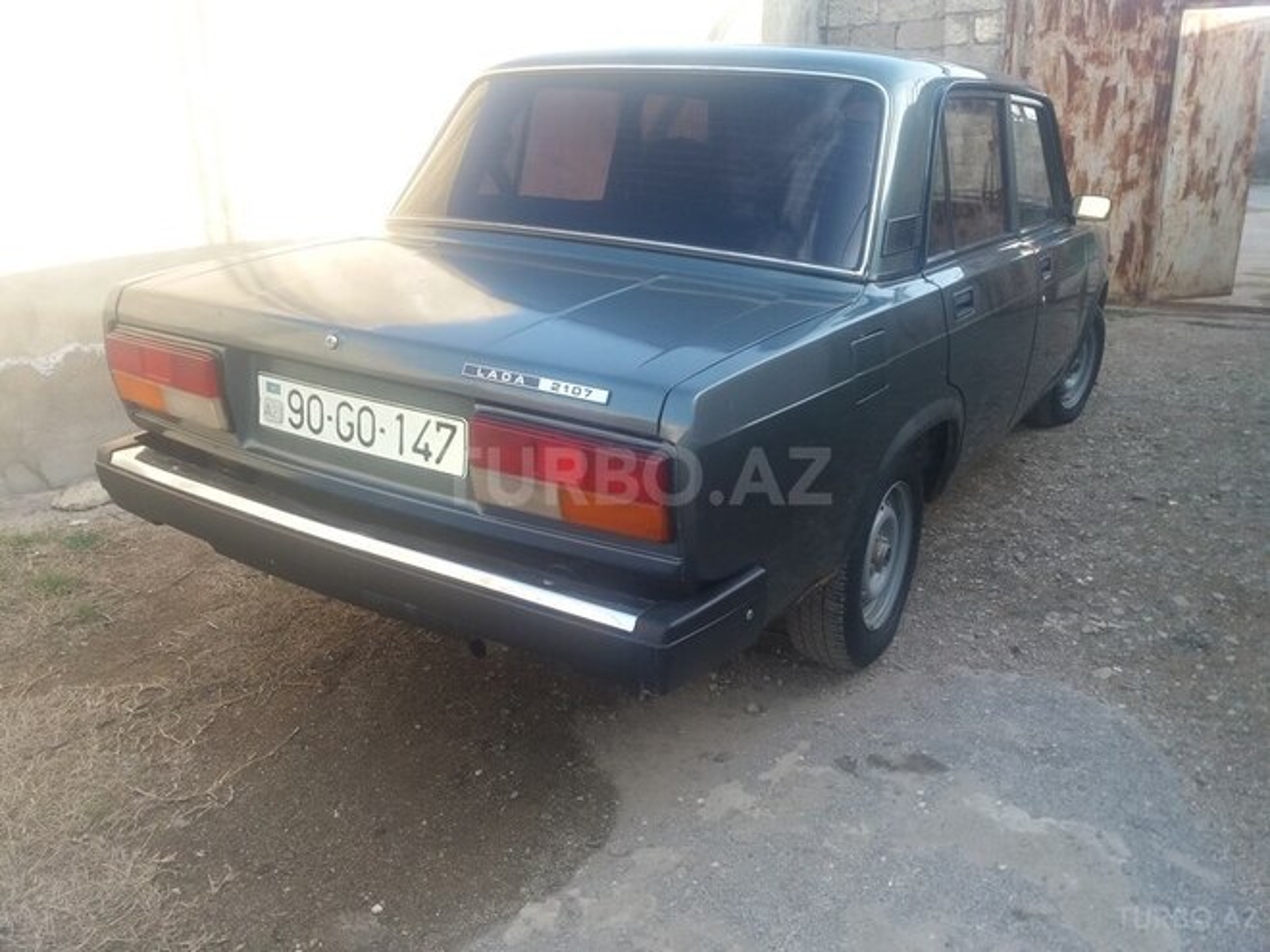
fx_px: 1027
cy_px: 476
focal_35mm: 28
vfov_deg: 49.7
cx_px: 635
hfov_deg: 63.4
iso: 64
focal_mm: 3.7
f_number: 1.9
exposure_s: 1/168
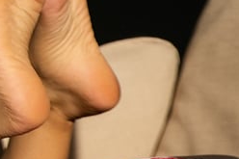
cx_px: 505
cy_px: 226
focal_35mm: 186
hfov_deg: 10.1
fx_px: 1234
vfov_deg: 7.3
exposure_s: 1/6400
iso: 100
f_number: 2.8
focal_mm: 36
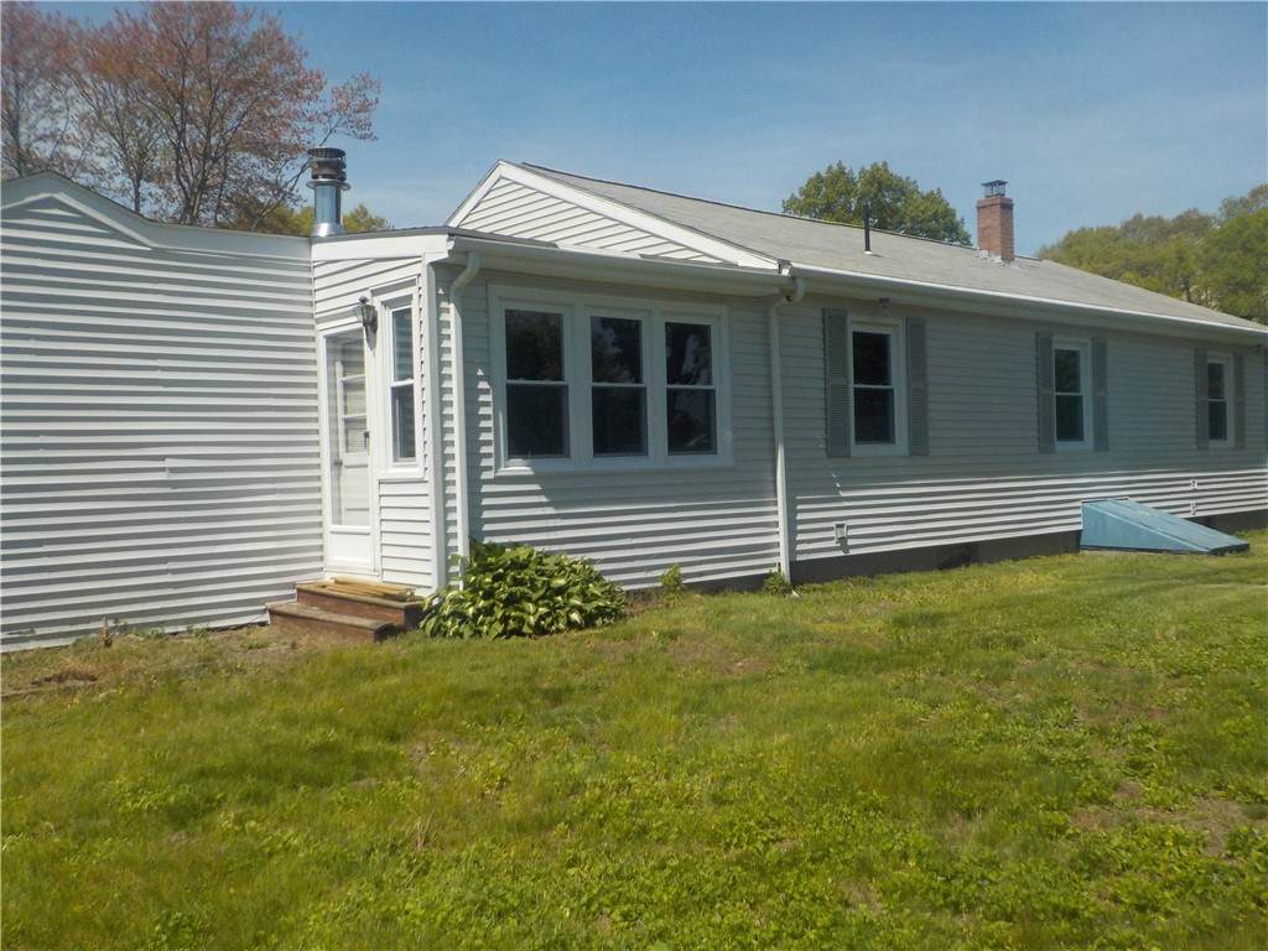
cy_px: 476
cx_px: 634
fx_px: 1099
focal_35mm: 30
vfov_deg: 46.8
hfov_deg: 60.0
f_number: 6.6
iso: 125
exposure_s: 1/500
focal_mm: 4.1
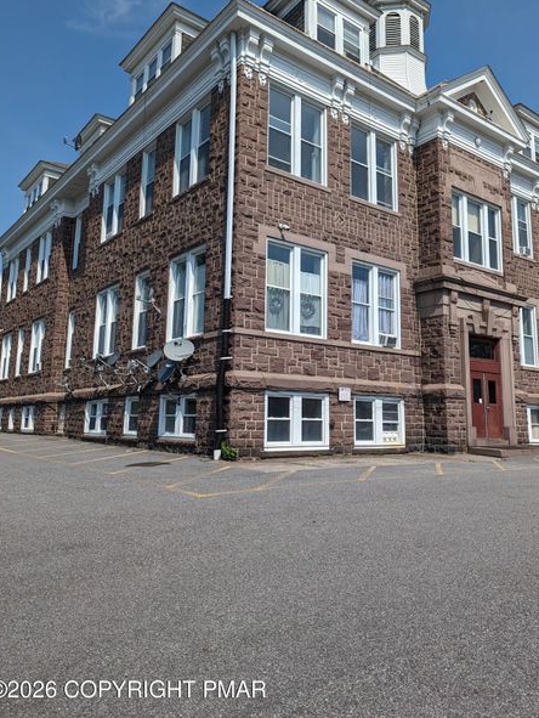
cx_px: 291
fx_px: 560
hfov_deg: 51.3
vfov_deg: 65.1
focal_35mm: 27
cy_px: 323
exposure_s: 1/3058
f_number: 1.85
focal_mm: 6.81
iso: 44
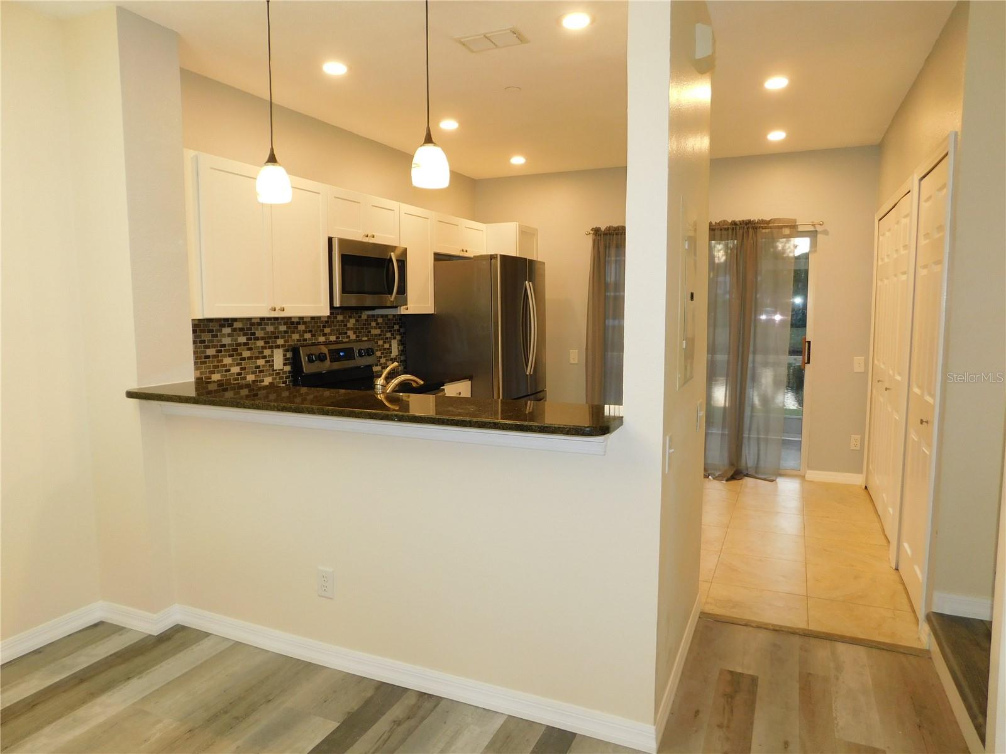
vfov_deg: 58.9
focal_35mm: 23
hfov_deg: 73.9
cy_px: 377
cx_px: 503
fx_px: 668
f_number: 3
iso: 160
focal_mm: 4
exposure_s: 1/30
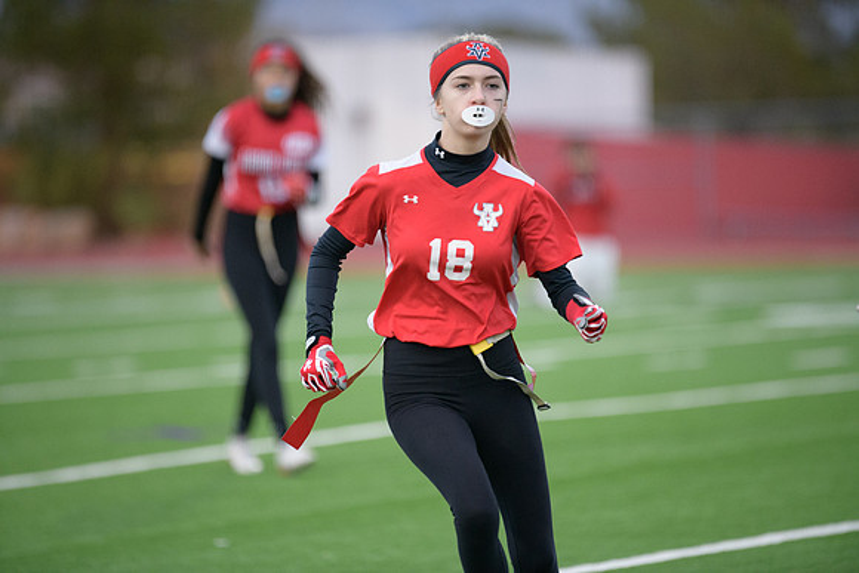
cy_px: 286
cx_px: 430
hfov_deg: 6.9
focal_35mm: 300
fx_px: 7160
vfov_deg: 4.6
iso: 3600
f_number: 2.8
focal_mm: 300
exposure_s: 1/2500
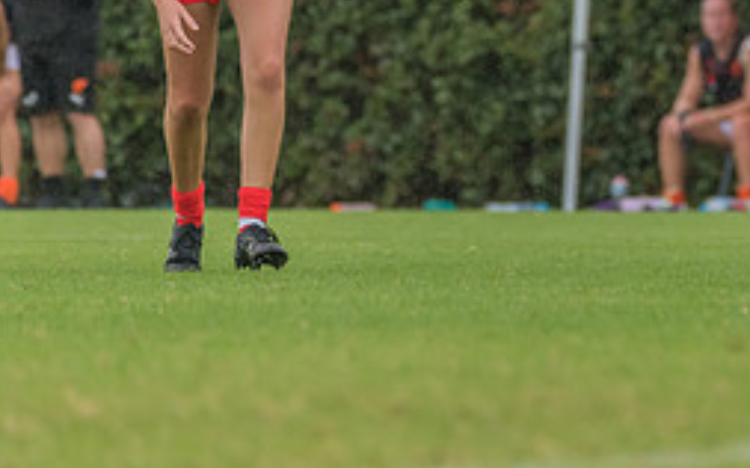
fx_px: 20967
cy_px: 14
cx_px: 958
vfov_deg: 1.3
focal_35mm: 1026
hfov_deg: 2.0
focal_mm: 380
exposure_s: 1/1250
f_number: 6
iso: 1100
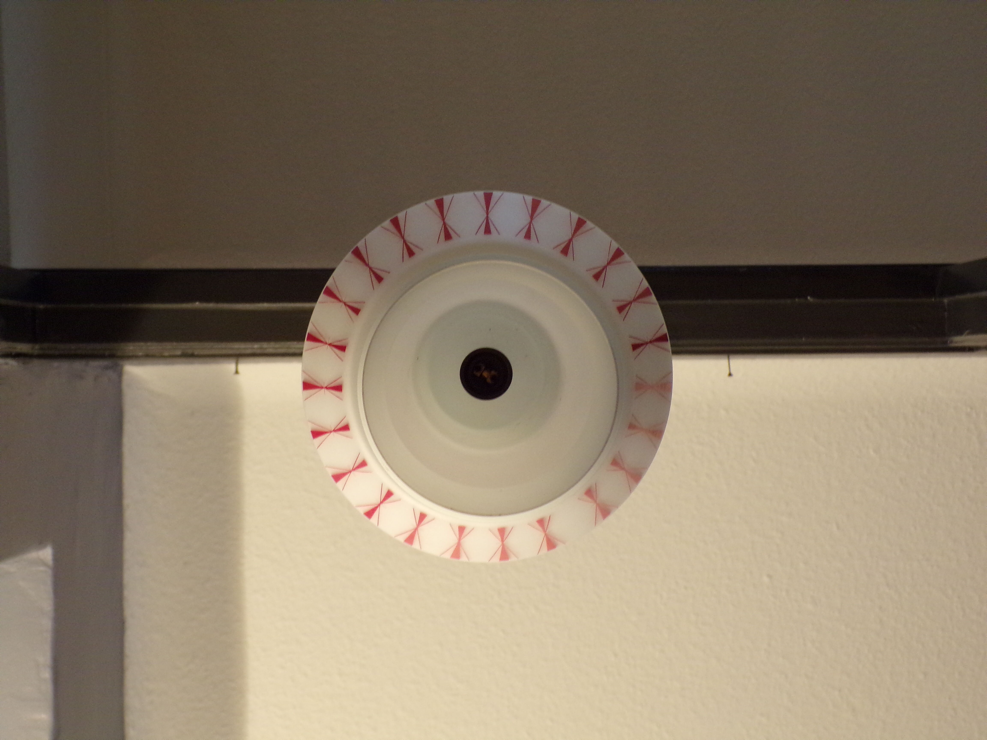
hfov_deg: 38.9
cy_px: 370
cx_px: 494
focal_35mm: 49
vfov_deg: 29.7
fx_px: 1397
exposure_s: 1/17
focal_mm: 8.7
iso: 283
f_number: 3.5
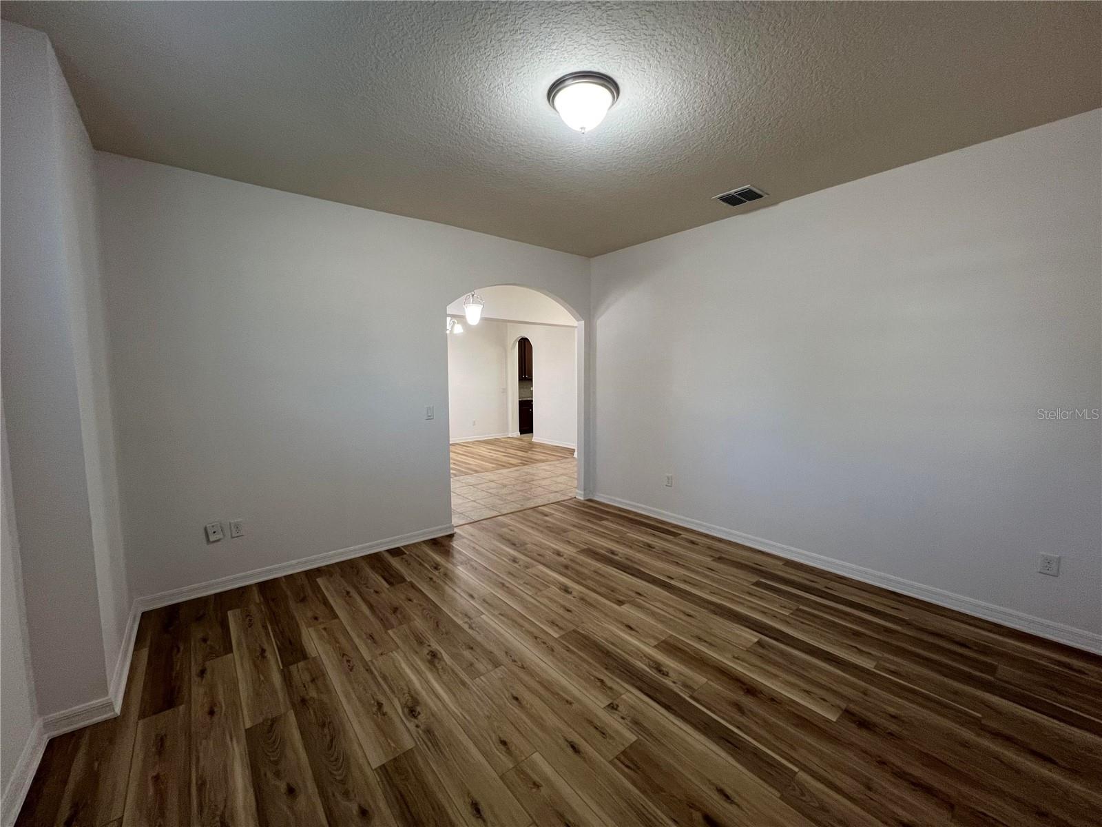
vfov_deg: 89.9
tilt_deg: -5.5
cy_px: 414
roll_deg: +0.3
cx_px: 551
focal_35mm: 13
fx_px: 414
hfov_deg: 106.2
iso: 160
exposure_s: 1/60
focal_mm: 1.57
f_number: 1.8
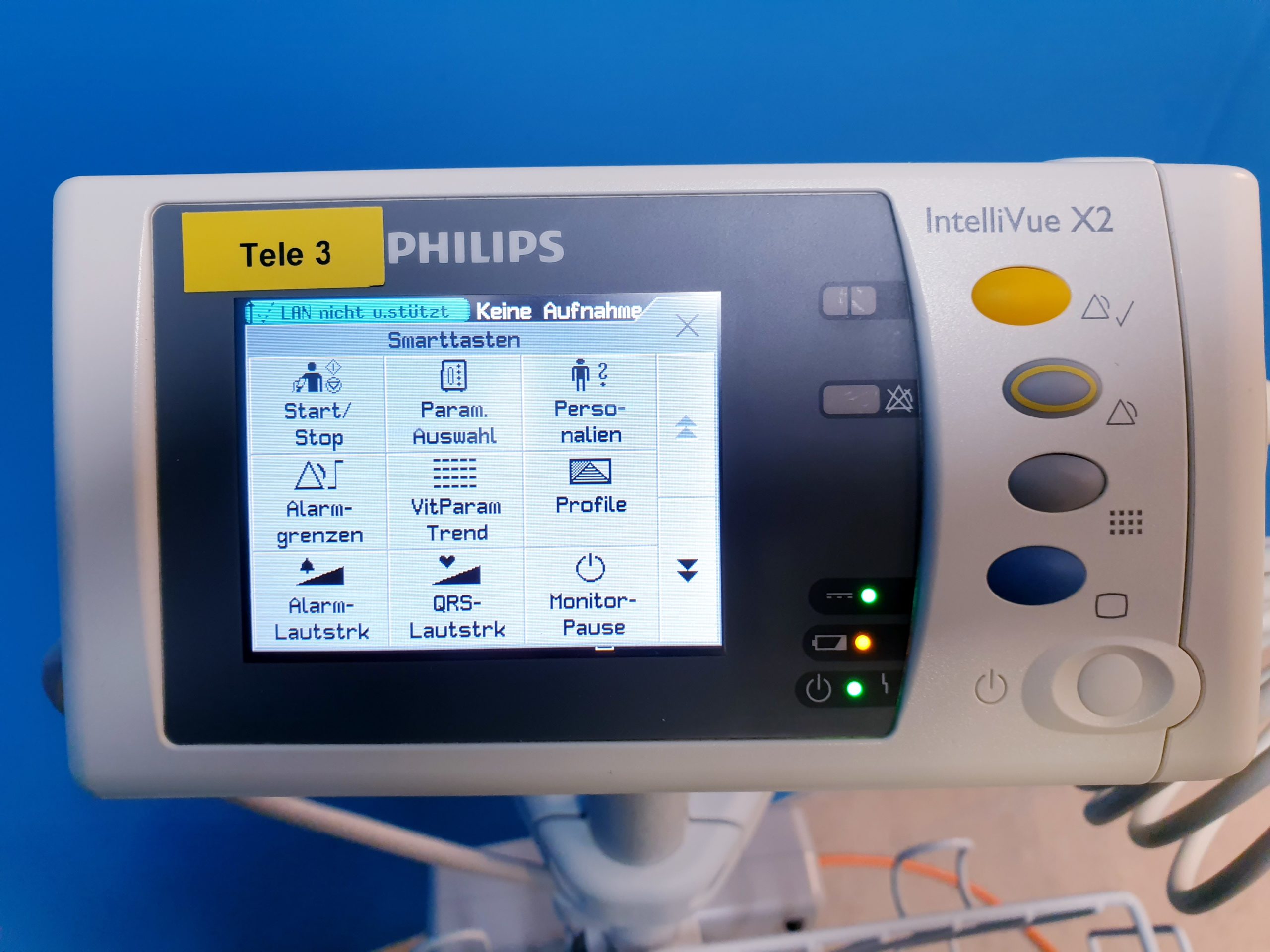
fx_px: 954
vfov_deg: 53.1
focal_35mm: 26
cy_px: 476
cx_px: 635
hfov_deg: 67.3
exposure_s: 1/50
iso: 100
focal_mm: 4.3
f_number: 2.4
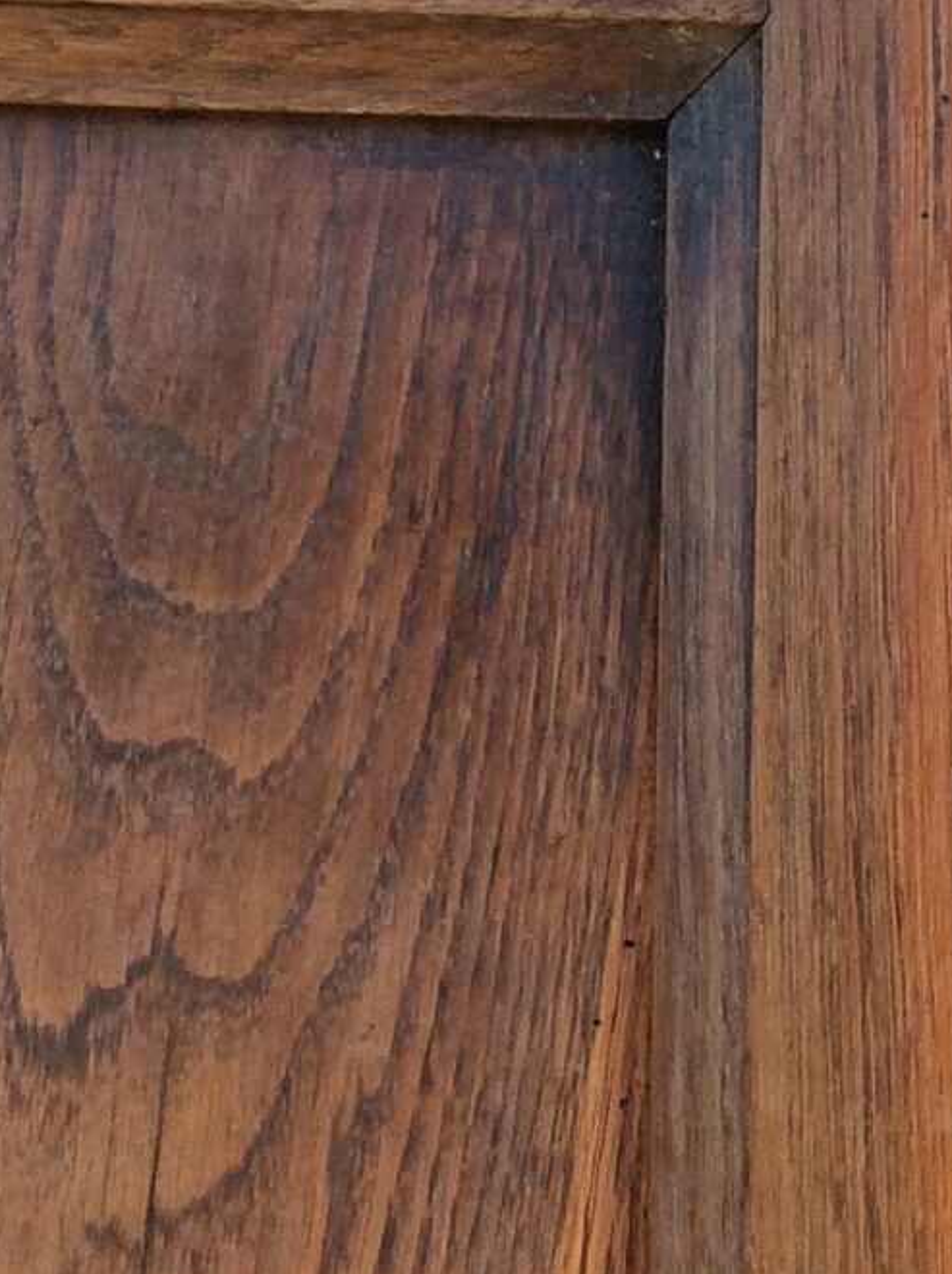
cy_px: 693
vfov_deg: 20.3
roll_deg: -2.2
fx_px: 3566
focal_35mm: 97
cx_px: 755
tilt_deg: -8.2
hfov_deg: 15.1
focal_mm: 3.3
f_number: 2.4
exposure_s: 1/100
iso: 40
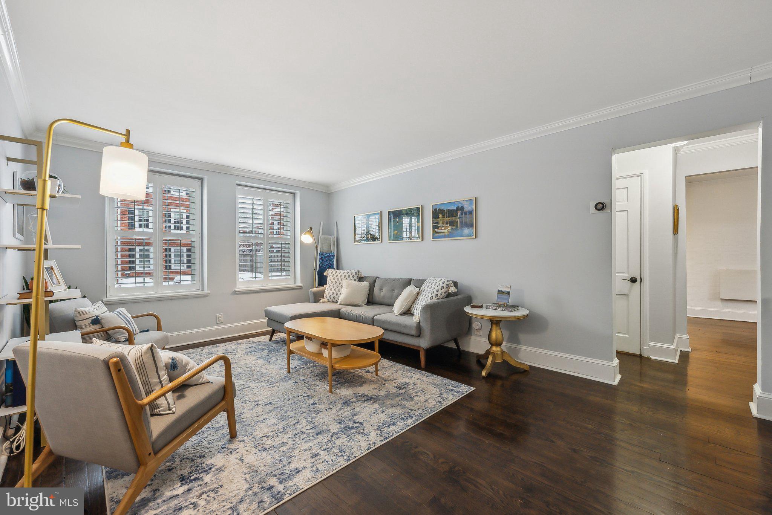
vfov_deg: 81.3
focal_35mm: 14
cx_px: 386
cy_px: 258
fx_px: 300
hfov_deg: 104.2
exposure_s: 1/40
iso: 640
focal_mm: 14
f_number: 7.1
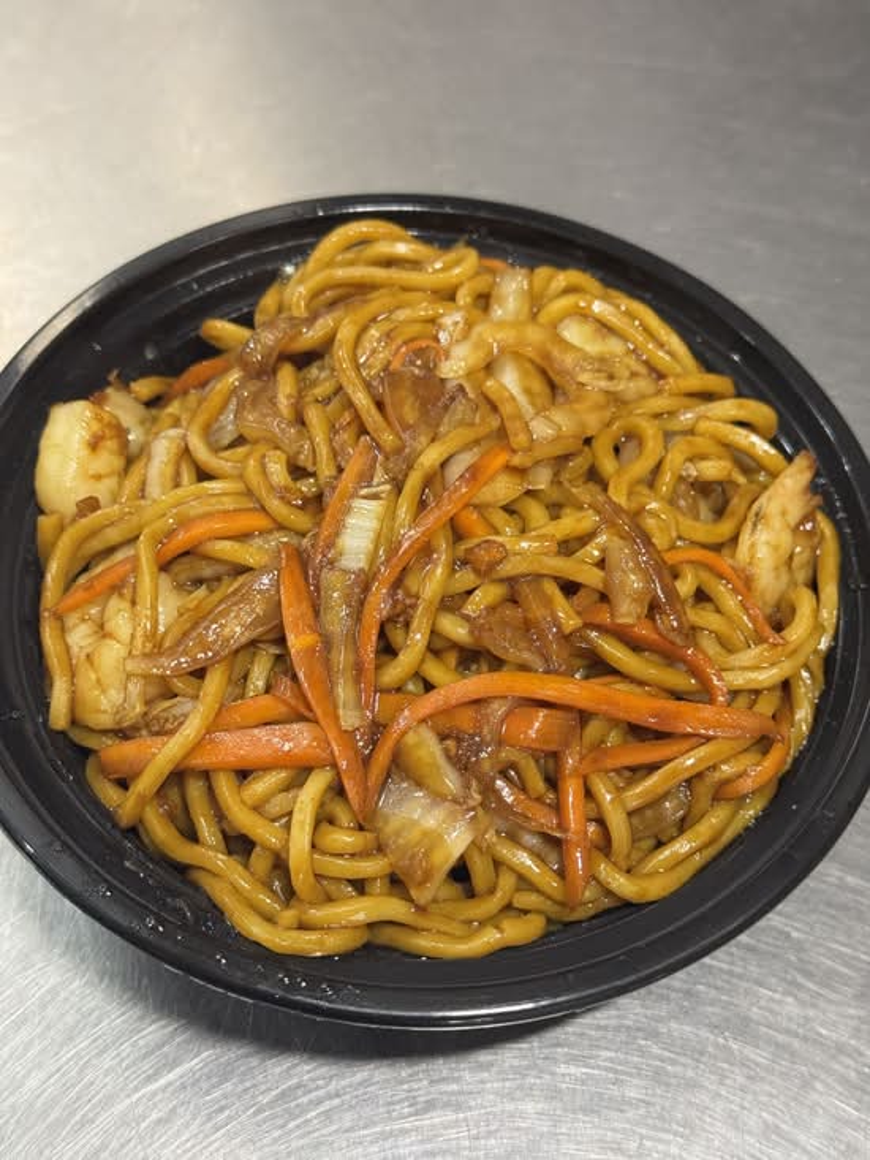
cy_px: 580
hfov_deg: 30.3
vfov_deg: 39.7
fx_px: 1608
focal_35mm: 48
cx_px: 435
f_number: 1.78
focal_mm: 6.76
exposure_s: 1/40
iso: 320
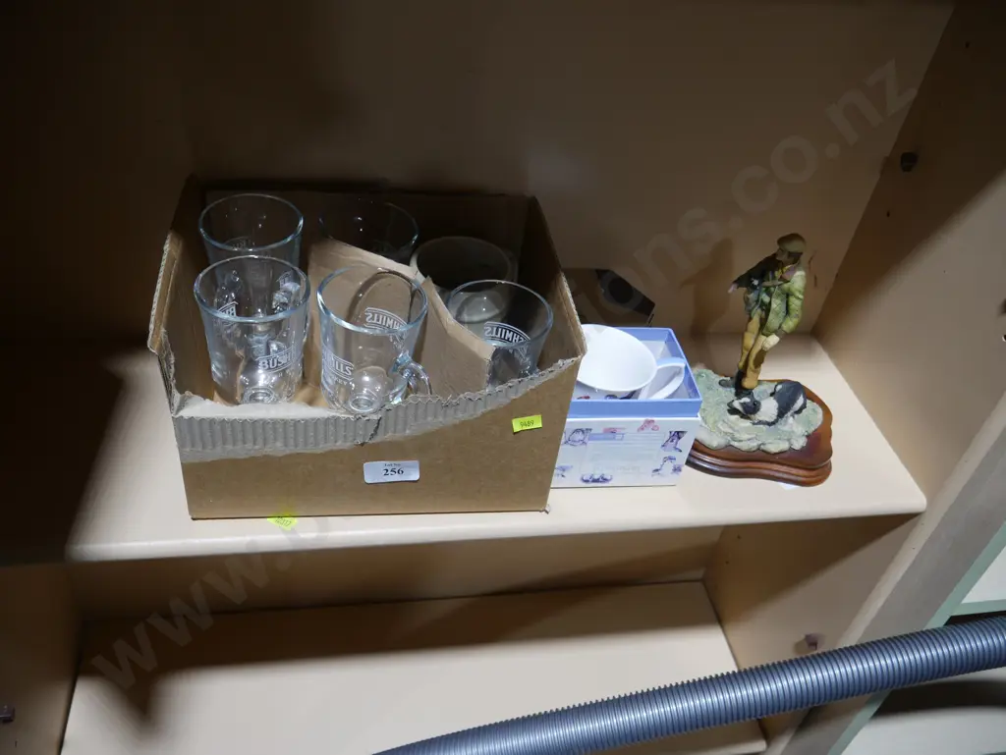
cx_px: 503
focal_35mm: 28
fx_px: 814
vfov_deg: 49.8
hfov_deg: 63.4
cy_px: 378
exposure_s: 1/60
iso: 250
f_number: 3.5
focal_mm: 14
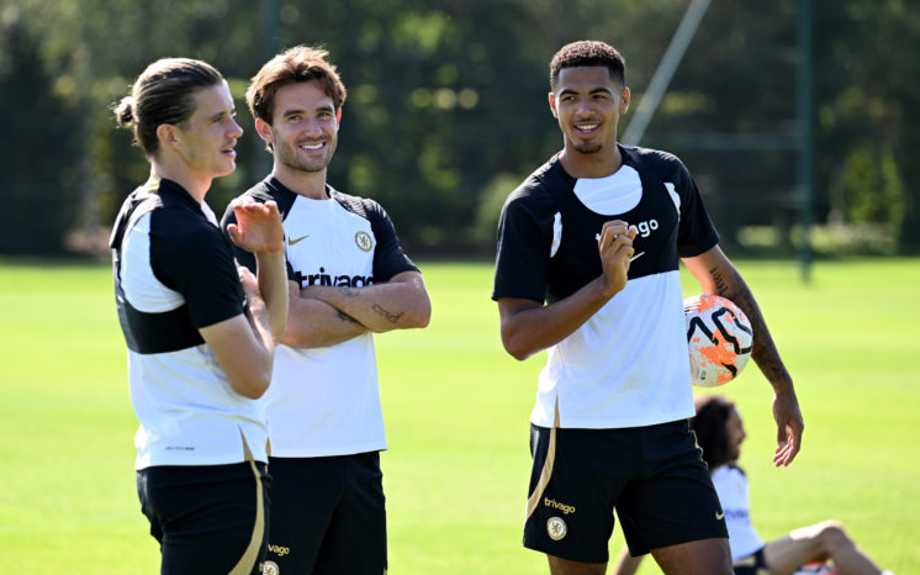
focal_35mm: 205
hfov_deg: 10.2
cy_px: 295
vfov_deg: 6.4
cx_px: 460
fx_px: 5139
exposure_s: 1/1600
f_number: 4
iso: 500
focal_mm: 200
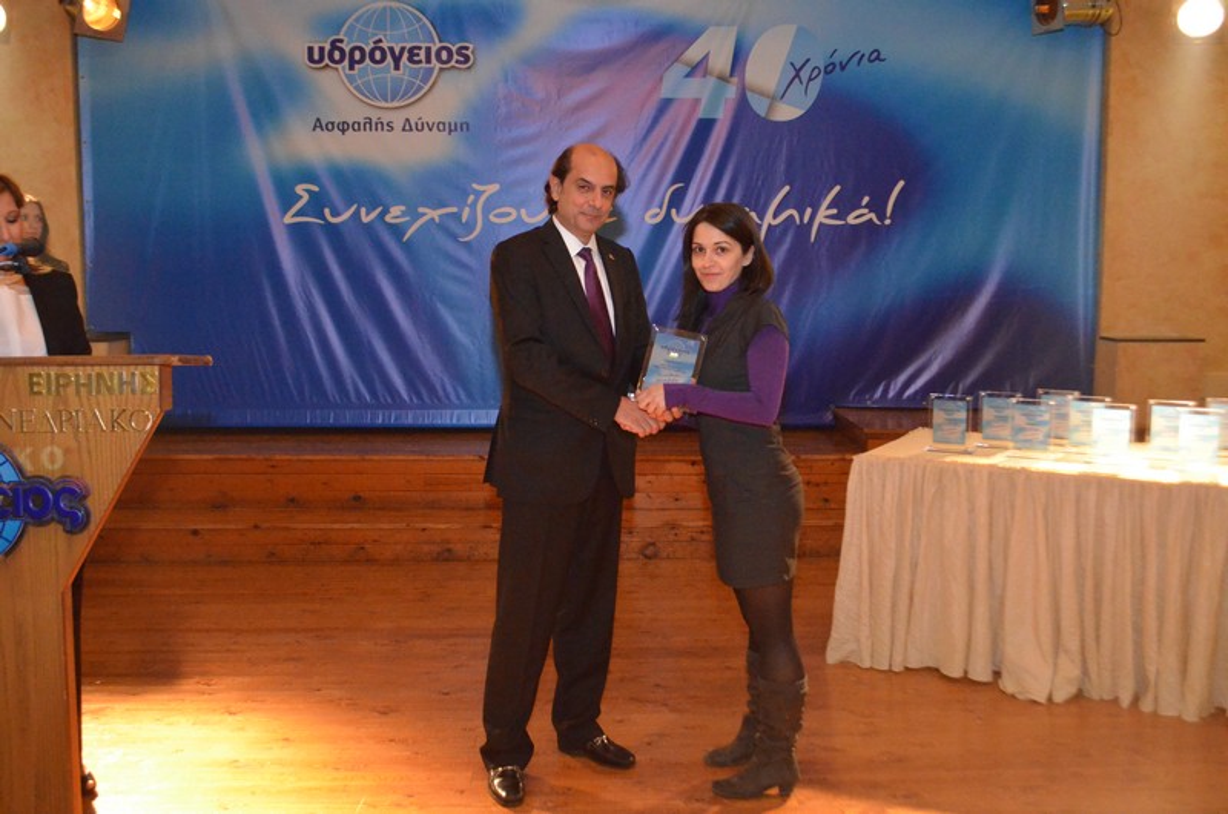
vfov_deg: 36.7
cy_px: 407
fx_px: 1226
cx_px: 614
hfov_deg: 53.2
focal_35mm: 36
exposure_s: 1/180
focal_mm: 24
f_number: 4
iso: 6400
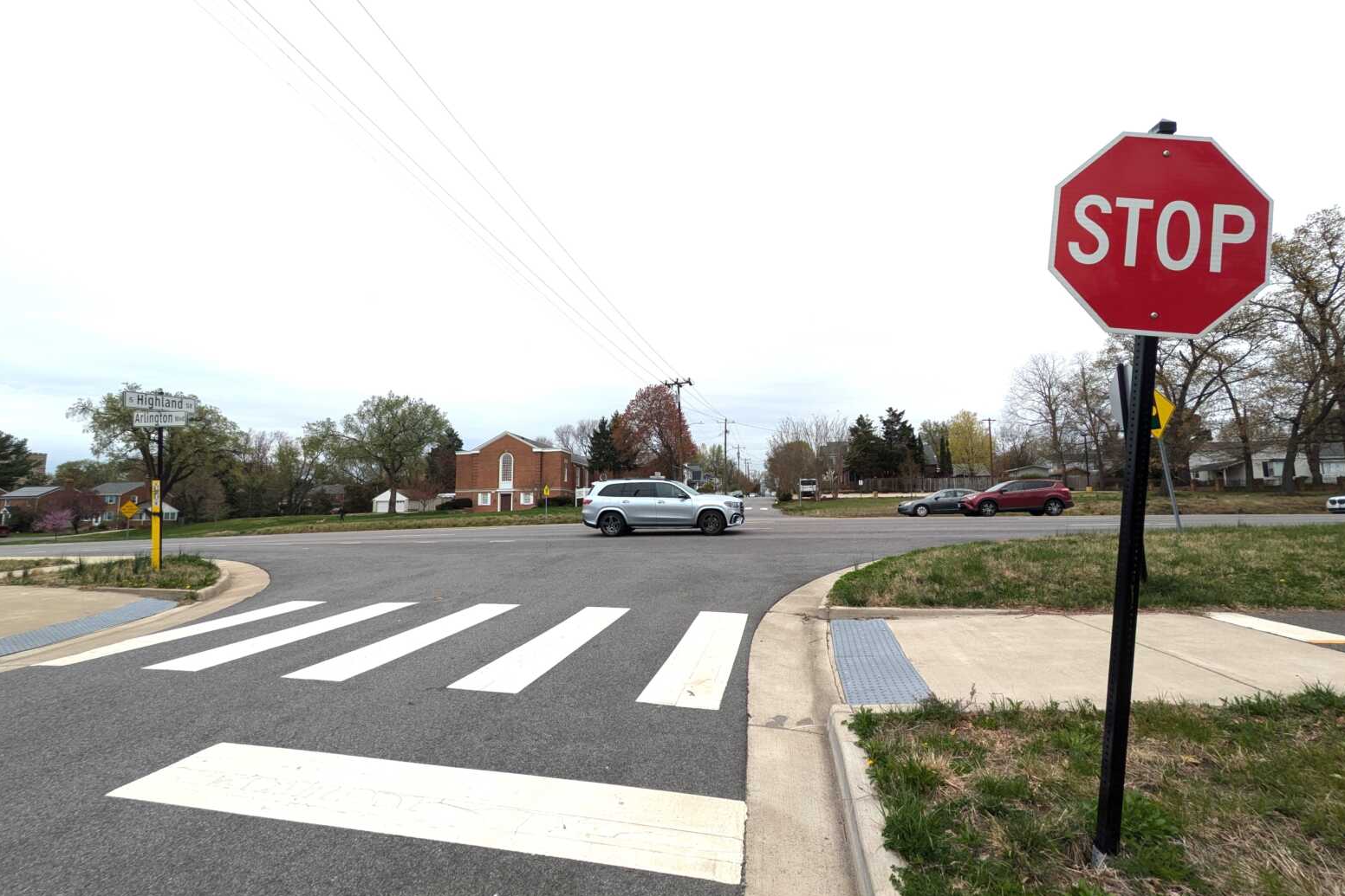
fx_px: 560
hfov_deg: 100.4
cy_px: 457
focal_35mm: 15
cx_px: 676
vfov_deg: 77.3
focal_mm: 1.83
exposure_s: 1/740
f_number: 2.2
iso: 57
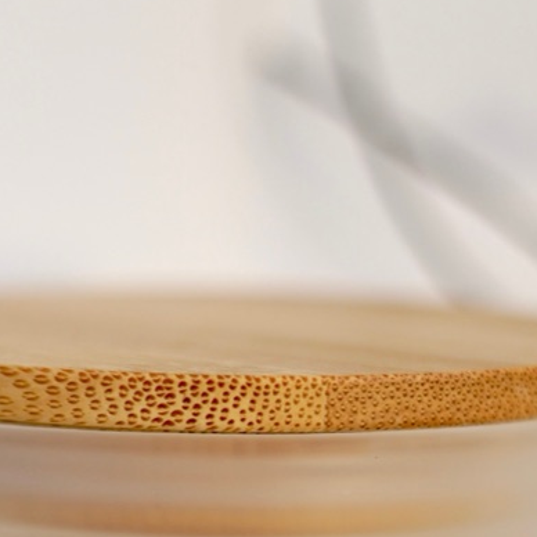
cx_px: 203
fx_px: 3071
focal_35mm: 175
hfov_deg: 10.0
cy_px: 710
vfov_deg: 9.8
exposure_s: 1/1000
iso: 160
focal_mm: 50
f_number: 2.5
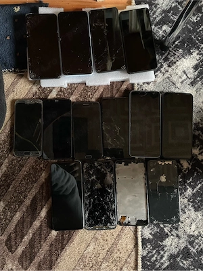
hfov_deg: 53.1
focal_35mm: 26
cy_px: 136
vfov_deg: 67.3
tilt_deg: -85.5
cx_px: 102
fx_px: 203
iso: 1000
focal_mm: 4.2
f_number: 1.6
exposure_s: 1/30
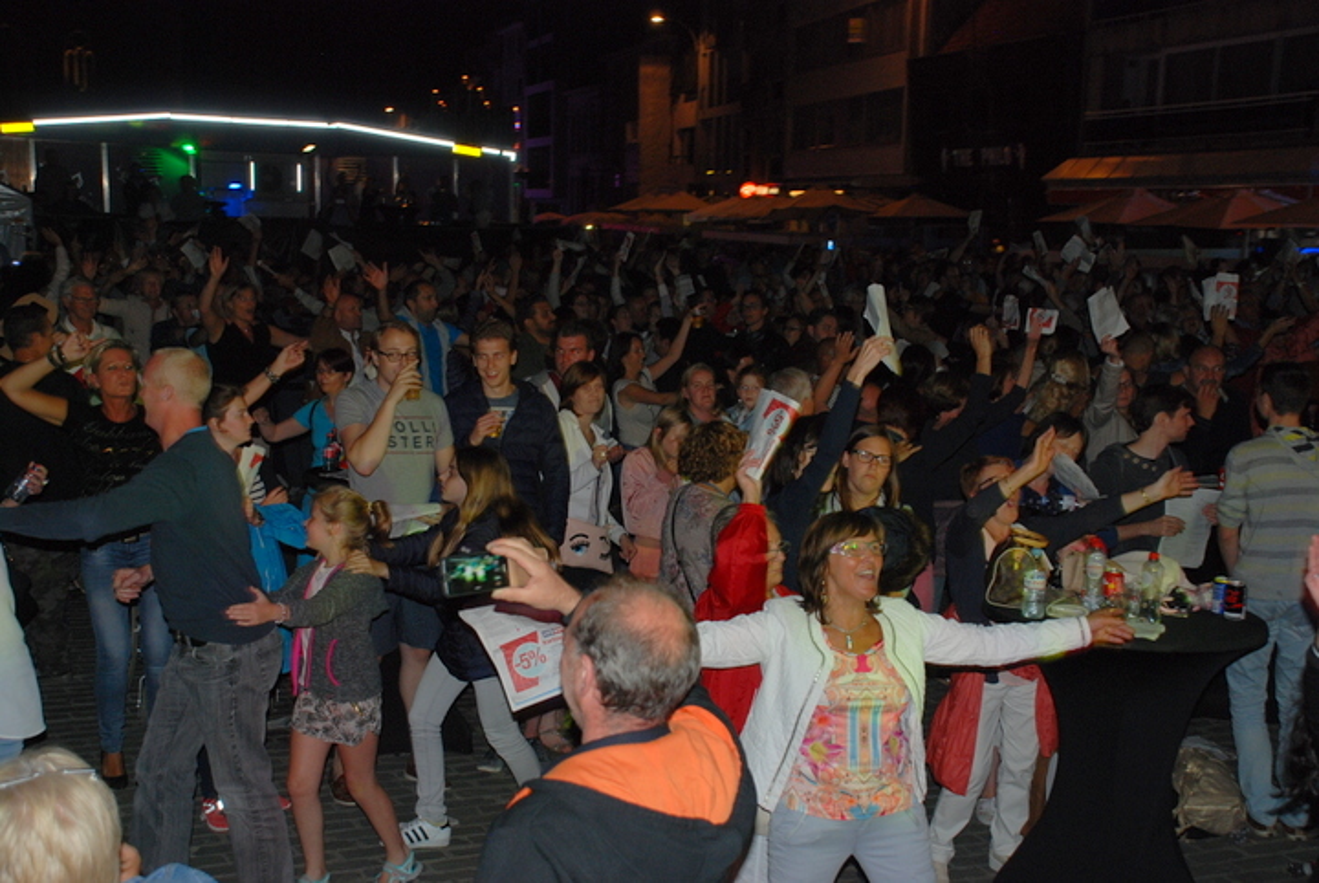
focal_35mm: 48
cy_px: 442
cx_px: 660
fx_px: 1761
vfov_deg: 28.2
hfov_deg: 41.1
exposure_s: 1/60
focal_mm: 32
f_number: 4.2
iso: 320
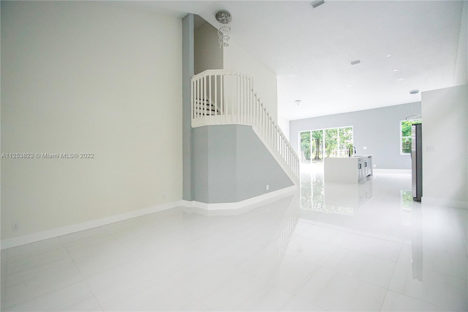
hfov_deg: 100.4
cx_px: 234
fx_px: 195
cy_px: 156
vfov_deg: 77.3
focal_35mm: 15
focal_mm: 10
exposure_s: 1/640
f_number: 3.5
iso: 3200
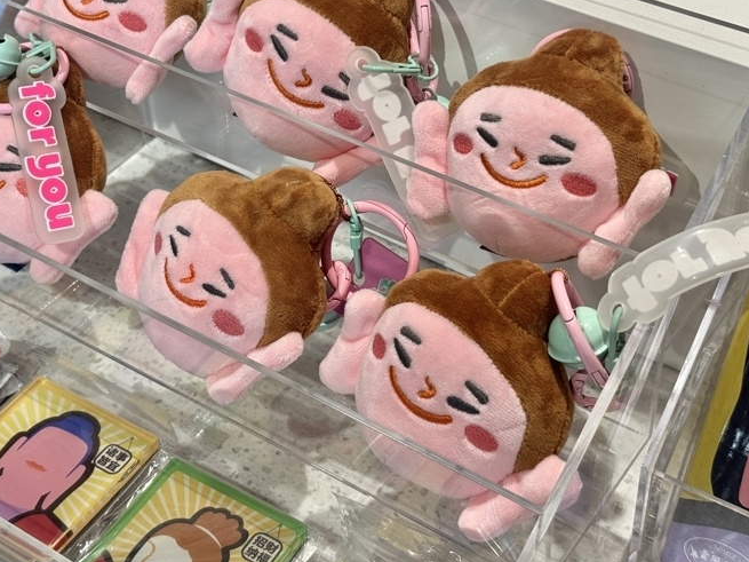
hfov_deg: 29.3
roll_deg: +3.4
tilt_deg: -39.3
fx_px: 1428
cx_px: 313
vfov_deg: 22.2
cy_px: 191
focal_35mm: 66
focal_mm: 6.76
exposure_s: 1/100
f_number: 1.78
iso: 50
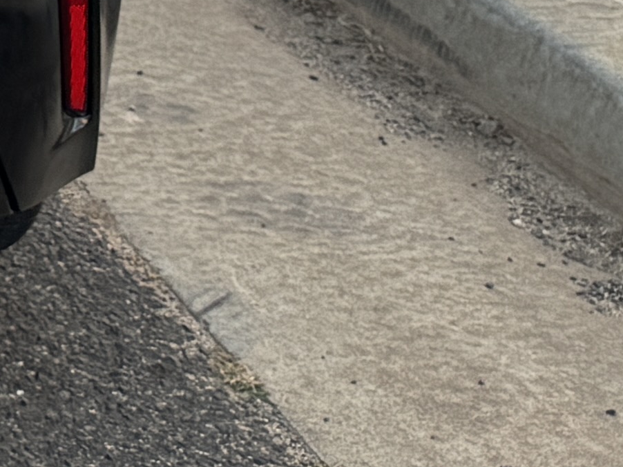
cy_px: -531
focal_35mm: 152
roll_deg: +1.4
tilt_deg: -7.8
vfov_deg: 9.1
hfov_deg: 11.4
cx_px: -724
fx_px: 2735
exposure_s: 1/364
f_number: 1.78
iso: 80
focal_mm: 6.76
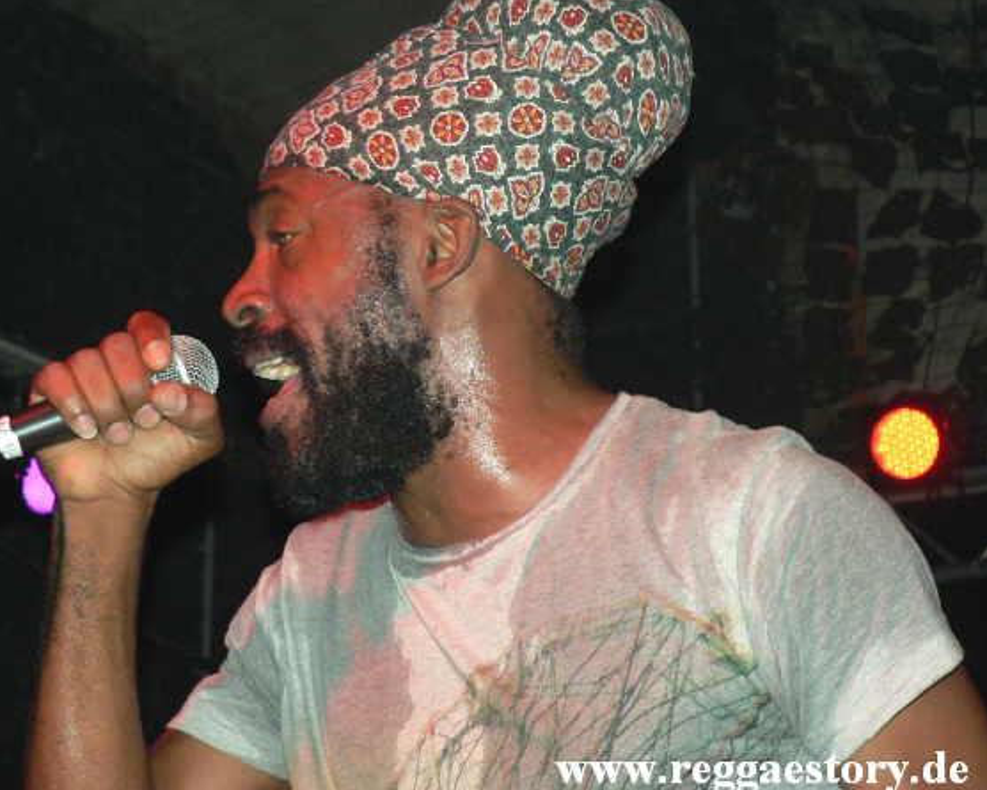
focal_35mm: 79
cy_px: 396
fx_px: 2308
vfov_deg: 19.4
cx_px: 462
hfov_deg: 24.1
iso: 200
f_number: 3.2
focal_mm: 12.9
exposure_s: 1/60
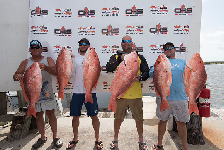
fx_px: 156
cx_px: 112
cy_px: 75
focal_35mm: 25
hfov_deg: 71.5
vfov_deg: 51.3
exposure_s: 1/500
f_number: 9
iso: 250
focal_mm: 25
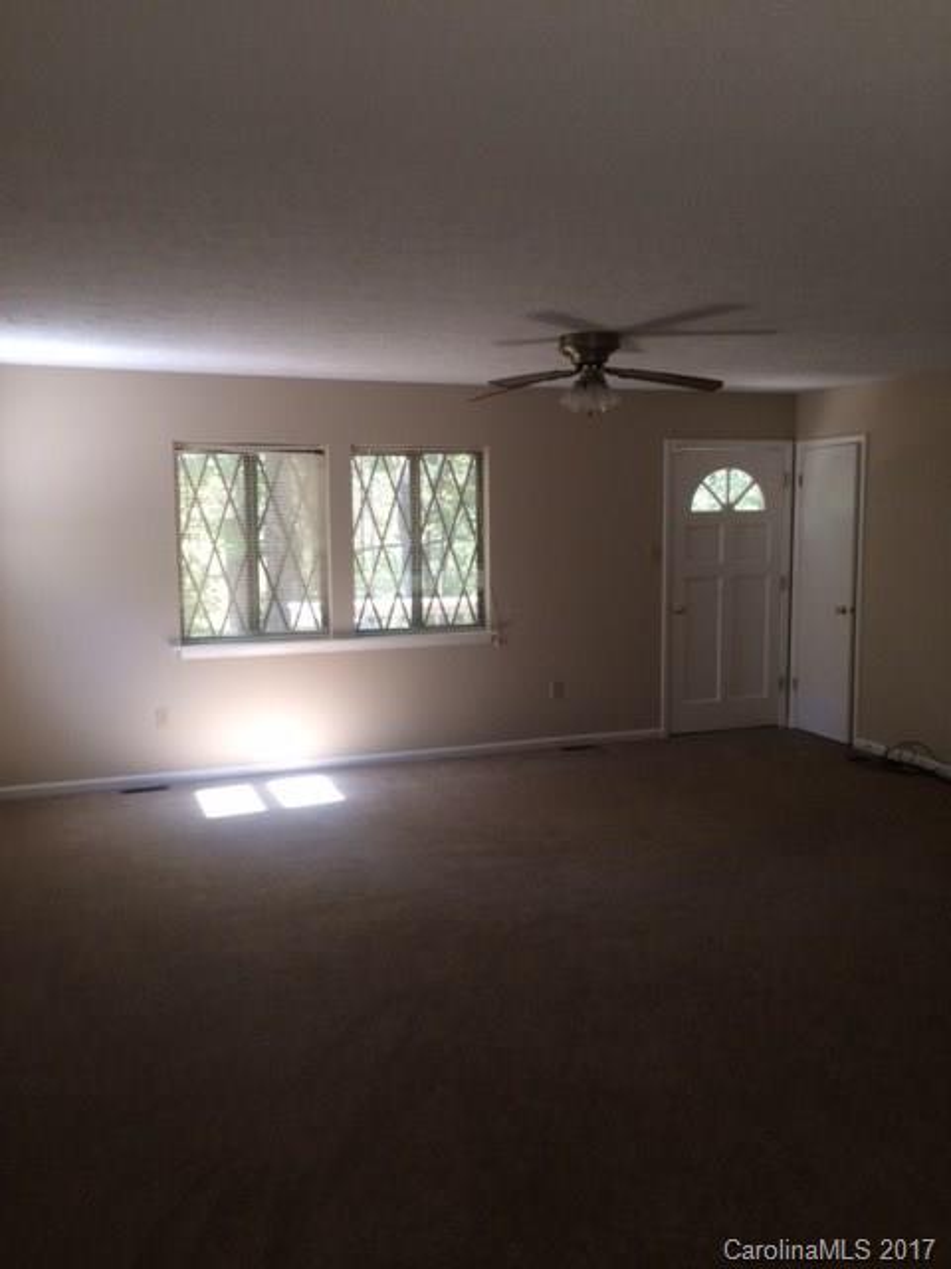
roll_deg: +0.2
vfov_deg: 61.7
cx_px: 476
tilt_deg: -7.3
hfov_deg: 48.2
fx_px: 1062
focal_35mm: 29
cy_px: 634
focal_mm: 4.15
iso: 40
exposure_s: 1/40
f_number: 2.2
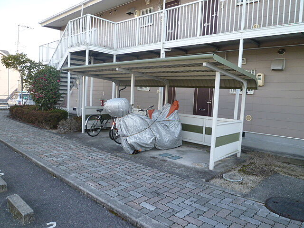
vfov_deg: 54.9
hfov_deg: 69.4
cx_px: 152
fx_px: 220
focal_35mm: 25
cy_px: 114
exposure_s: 1/125
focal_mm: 4.5
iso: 100
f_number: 4
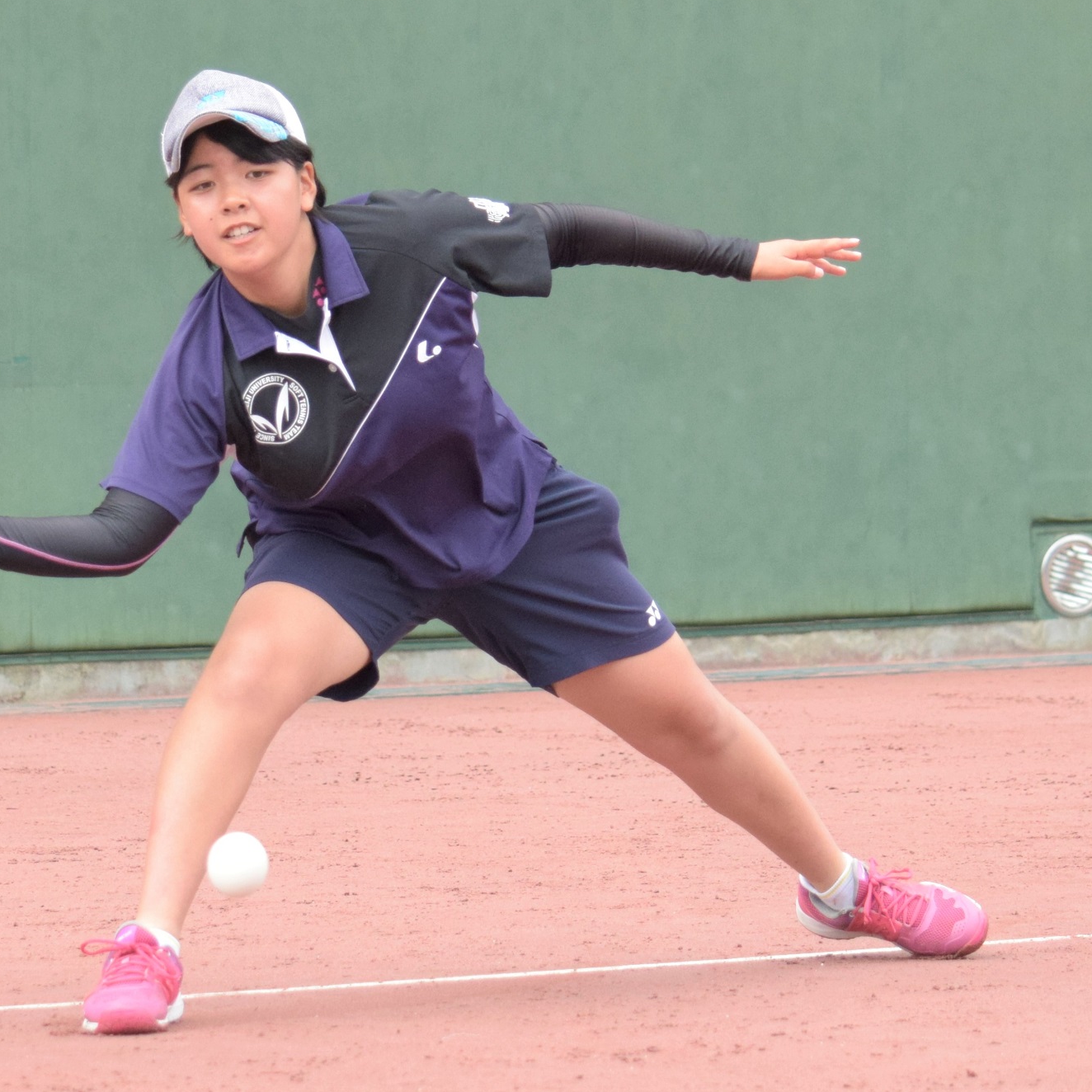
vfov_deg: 10.7
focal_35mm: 164
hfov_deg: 10.7
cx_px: 347
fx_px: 5840
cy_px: 544
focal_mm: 85
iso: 1250
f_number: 4.5
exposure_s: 1/2500
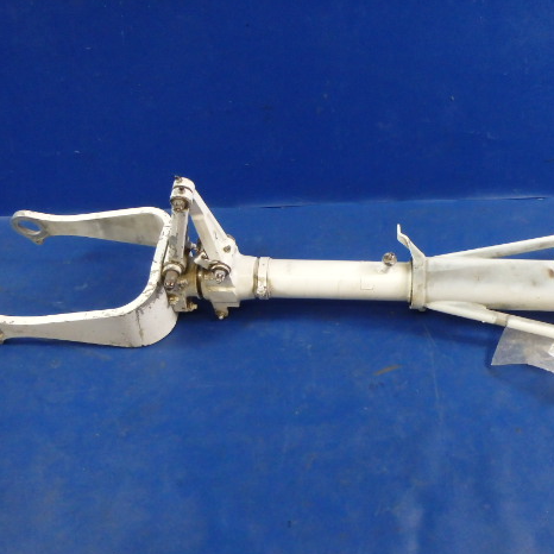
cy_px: 283
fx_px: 616
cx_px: 340
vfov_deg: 48.4
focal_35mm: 34
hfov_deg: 48.1
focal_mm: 5
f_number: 3.9
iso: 800
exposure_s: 1/30
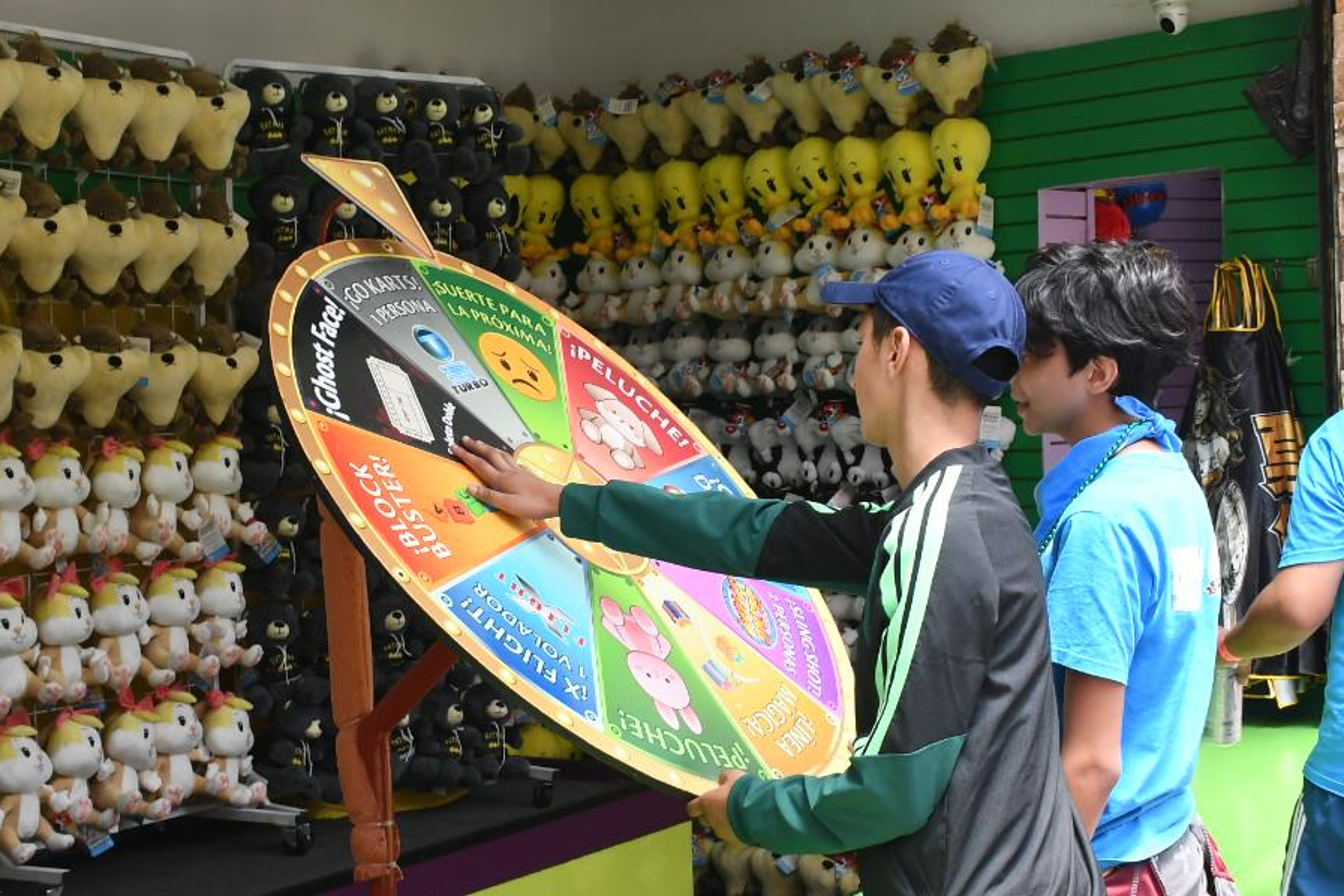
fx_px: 2426
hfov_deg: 30.9
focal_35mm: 65
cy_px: 481
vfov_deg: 20.9
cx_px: 595
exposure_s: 1/125
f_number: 9
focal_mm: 24
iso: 640
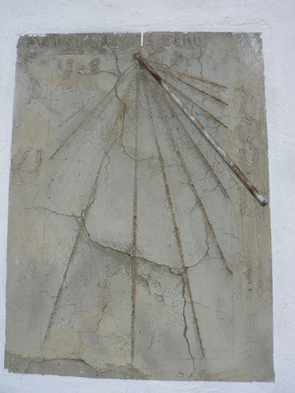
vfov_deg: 51.3
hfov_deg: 39.7
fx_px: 409
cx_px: 148
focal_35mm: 36
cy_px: 196
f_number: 3.6
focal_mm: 6.2
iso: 64
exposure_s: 1/80
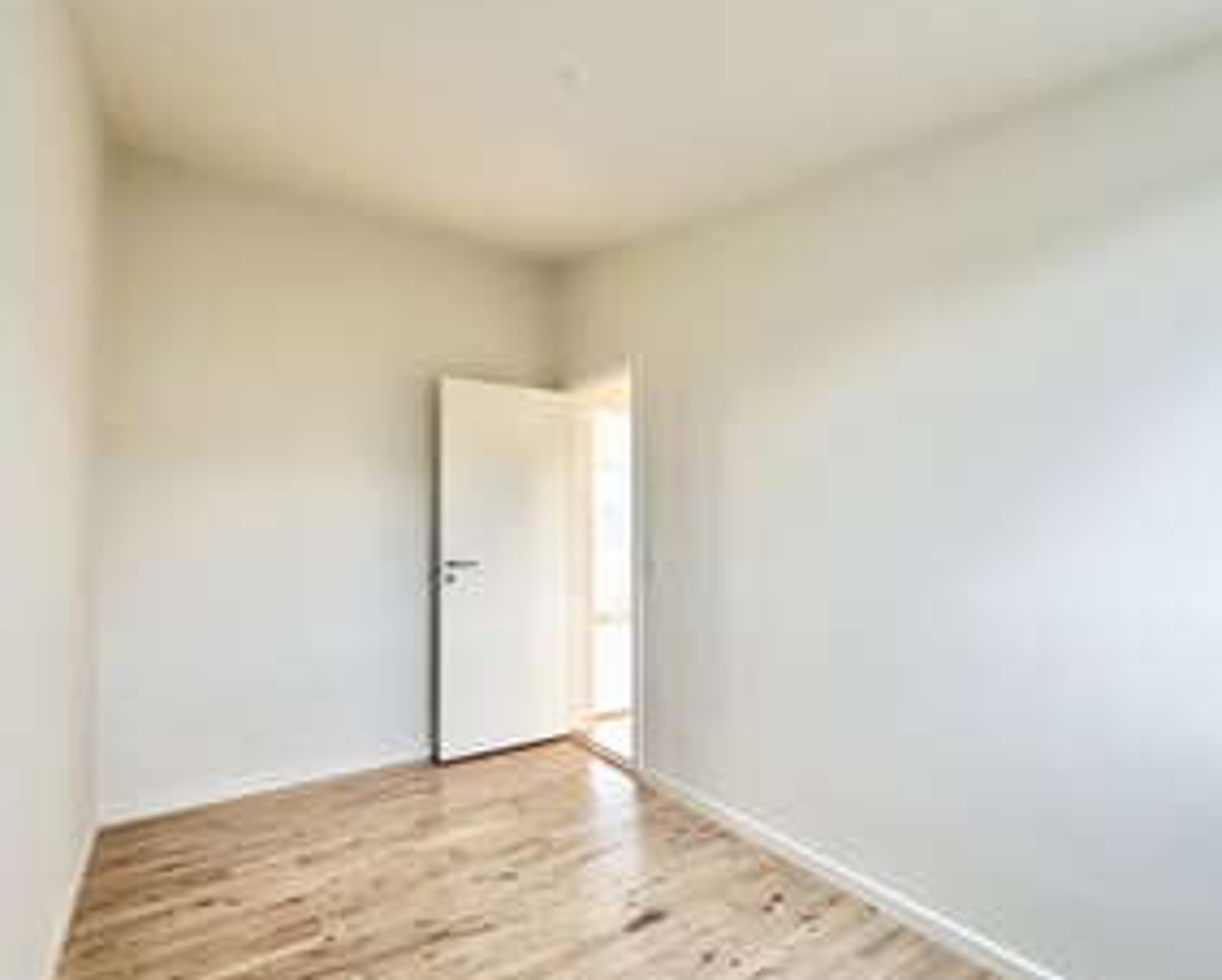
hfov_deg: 86.1
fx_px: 652
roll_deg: +0.2
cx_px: 667
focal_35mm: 18
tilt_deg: +1.6
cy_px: 509
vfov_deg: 73.9
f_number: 2.2
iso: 160
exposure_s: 1/100
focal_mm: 2.22
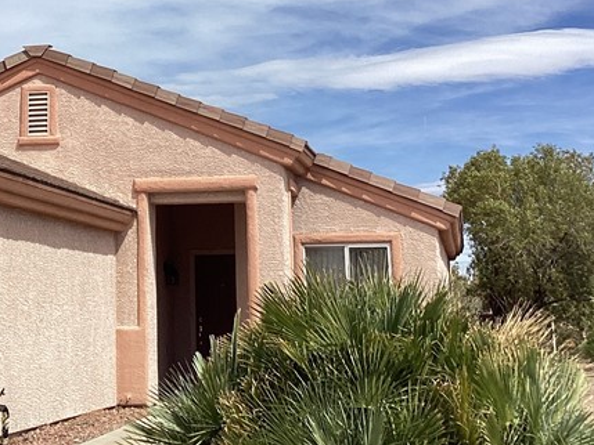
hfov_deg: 25.9
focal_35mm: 74
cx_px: 132
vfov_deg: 19.4
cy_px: 10
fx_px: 1270
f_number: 2.4
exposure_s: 1/1431
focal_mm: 3.3
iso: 25
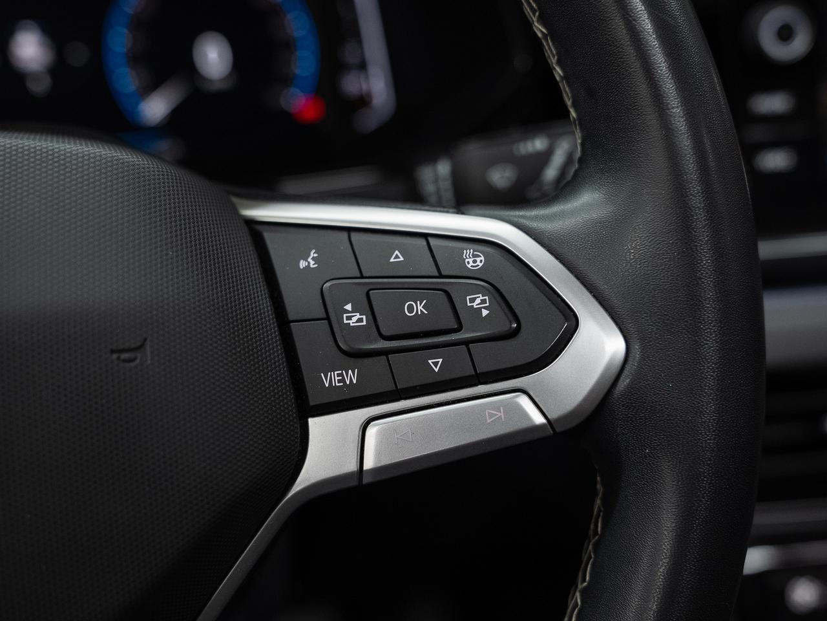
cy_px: 310
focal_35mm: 41
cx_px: 414
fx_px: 987
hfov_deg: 45.5
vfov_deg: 34.9
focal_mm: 38.2
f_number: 4
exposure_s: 1/60
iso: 1000
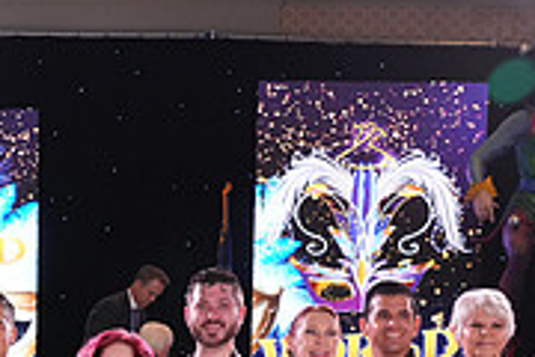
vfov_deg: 12.8
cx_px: -163
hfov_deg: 18.4
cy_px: 486
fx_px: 1531
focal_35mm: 103
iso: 2000
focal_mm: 32
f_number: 5.6
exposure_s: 1/200
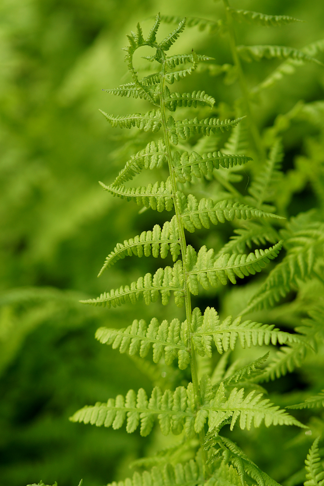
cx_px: 151
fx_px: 2362
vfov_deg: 11.7
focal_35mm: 175
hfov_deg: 7.8
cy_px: 253
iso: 125
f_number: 4
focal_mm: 100
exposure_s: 1/160
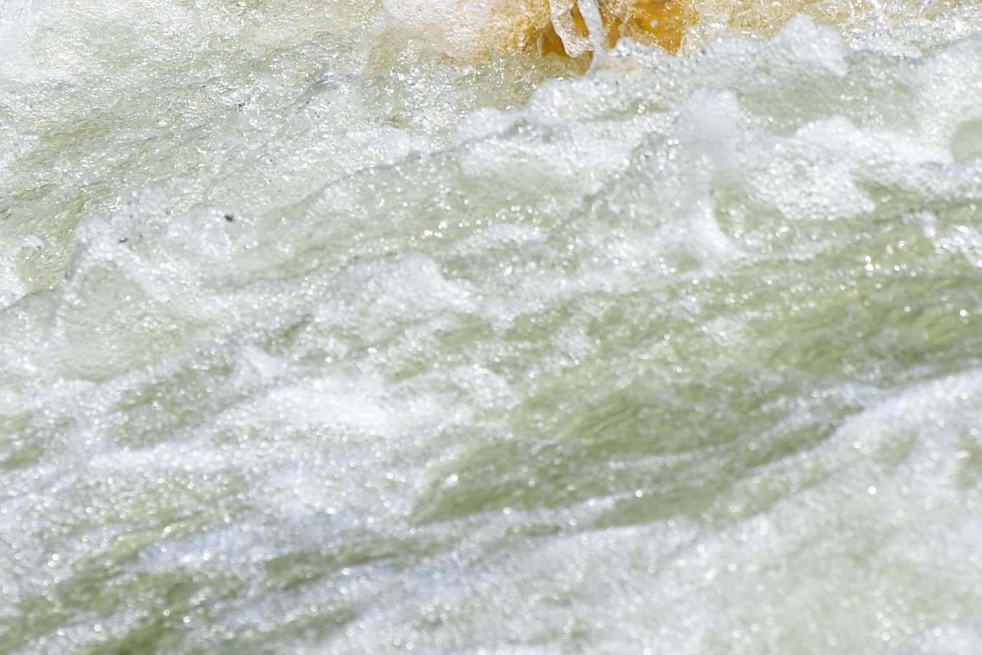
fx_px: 15358
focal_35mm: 563
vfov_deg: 2.4
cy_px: -385
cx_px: 933
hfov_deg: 3.7
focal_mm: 165
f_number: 7.1
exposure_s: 1/800
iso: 400
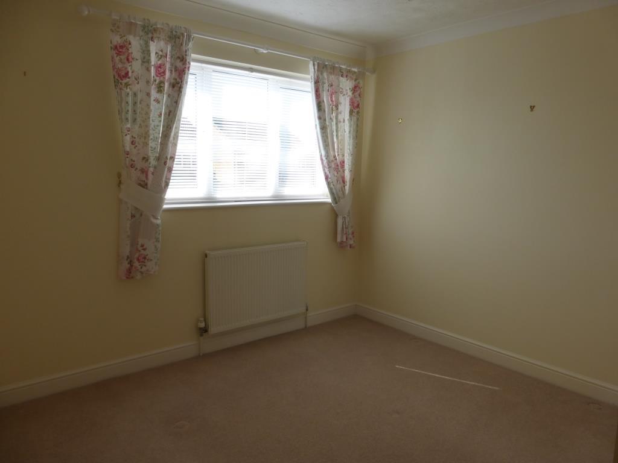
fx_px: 446
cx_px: 309
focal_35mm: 25
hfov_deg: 69.4
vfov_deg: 54.9
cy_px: 232
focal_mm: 4.3
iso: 100
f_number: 4
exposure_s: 1/160
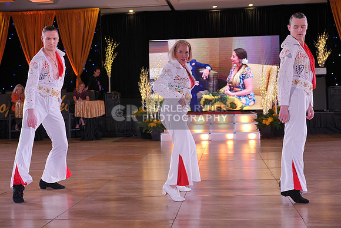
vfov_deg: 27.0
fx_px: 474
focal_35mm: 50
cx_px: 170
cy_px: 114
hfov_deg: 39.6
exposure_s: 1/400
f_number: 4
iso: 1600
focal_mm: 50
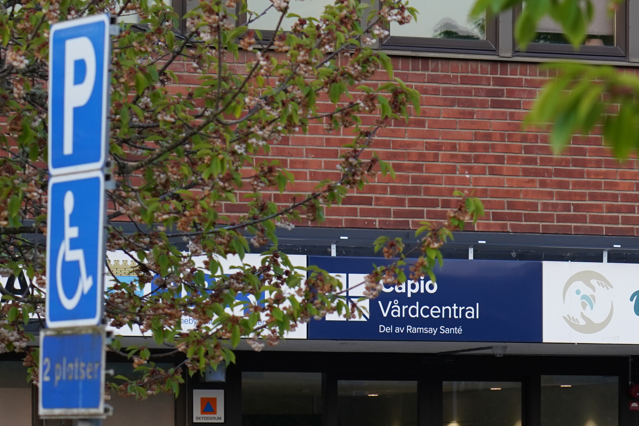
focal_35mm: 258
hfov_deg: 7.9
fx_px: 4579
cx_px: 703
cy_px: 497
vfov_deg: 5.3
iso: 400
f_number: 4
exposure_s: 1/160
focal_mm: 85
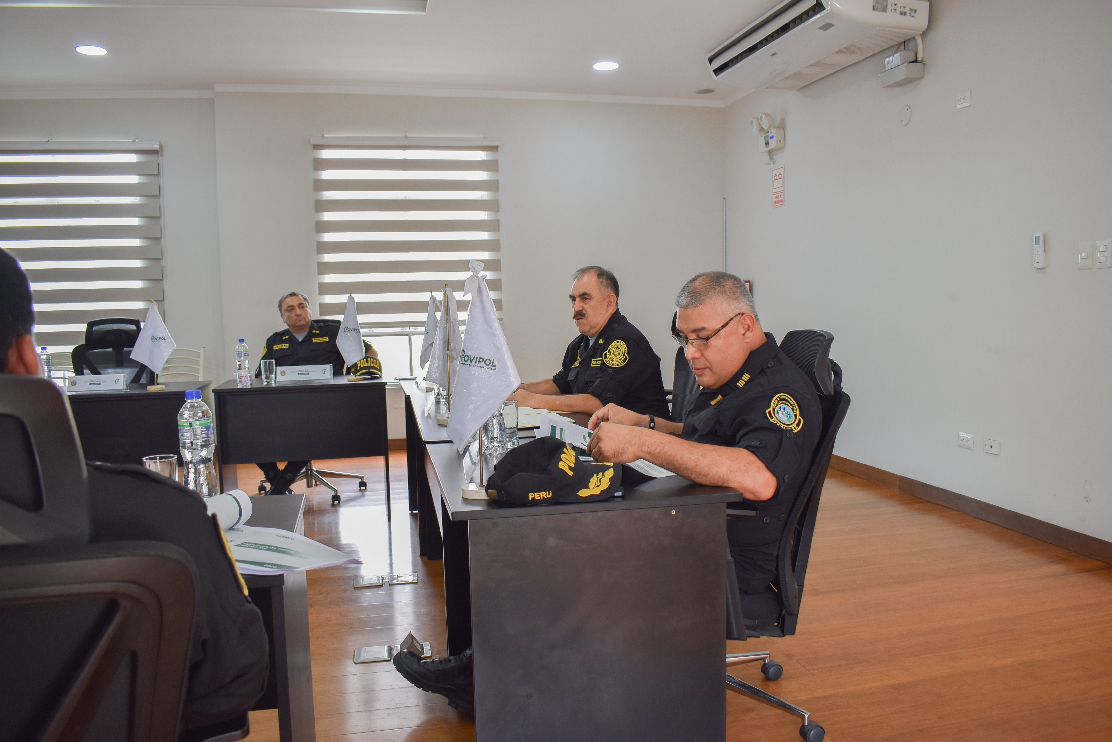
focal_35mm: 27
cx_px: 556
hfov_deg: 67.4
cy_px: 371
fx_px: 834
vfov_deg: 48.0
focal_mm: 18
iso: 400
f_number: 5
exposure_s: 1/100
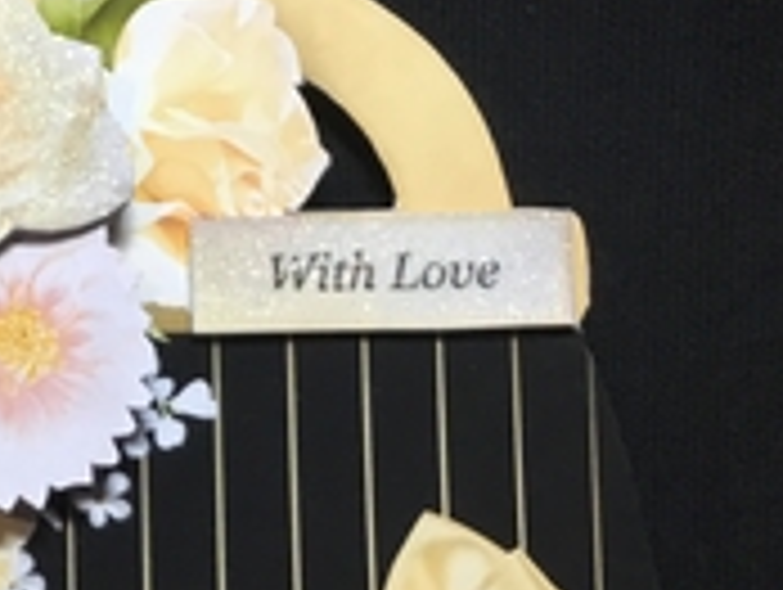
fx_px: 1812
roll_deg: -2.0
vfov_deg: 18.4
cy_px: 403
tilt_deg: -34.2
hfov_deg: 23.3
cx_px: -22
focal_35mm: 80
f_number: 2.4
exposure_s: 1/33
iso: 50
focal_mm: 3.3
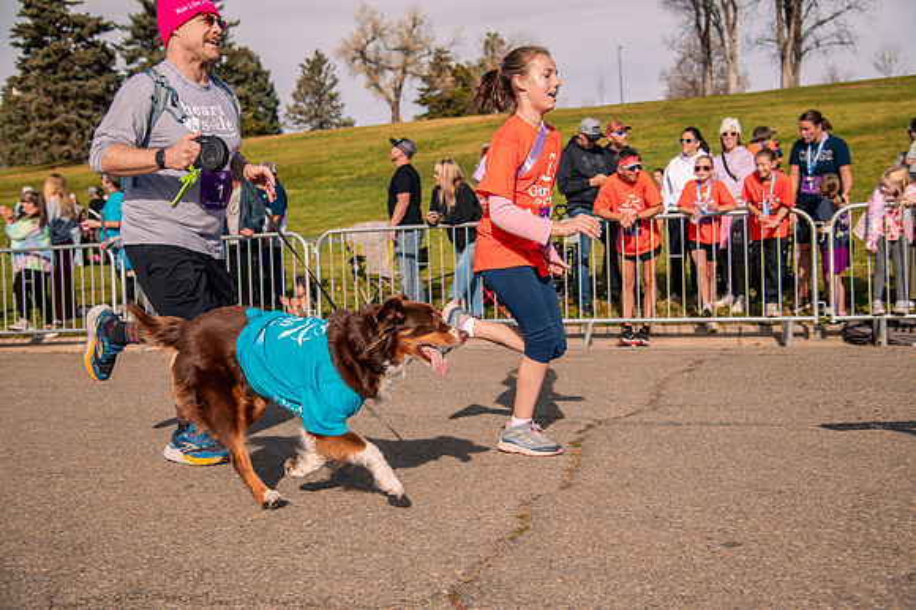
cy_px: 305
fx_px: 1119
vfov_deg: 30.5
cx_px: 458
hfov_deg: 44.5
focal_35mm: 44
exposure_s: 1/1000
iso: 200
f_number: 5
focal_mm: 44
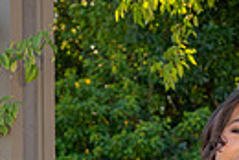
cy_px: 303
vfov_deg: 5.9
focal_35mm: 228
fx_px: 1515
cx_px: 202
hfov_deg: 9.0
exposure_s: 1/200
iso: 200
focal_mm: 51
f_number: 7.1
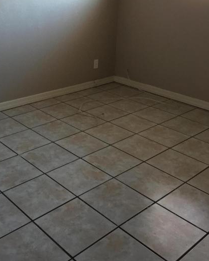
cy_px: 83
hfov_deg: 35.2
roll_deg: -1.1
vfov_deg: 43.1
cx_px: 66
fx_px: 325
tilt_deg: -16.0
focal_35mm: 42
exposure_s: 1/30
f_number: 2.2
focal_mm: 4.15
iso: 100
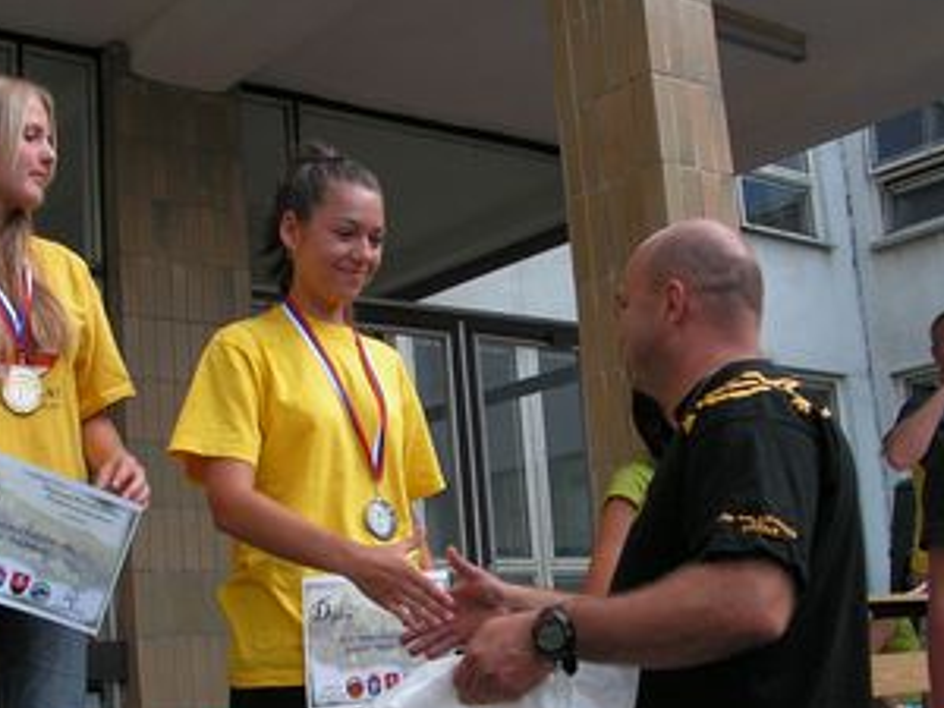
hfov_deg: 35.5
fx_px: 1473
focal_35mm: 54
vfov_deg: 26.9
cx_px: 456
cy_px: 475
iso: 50
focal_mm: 6
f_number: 3.2
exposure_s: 1/125
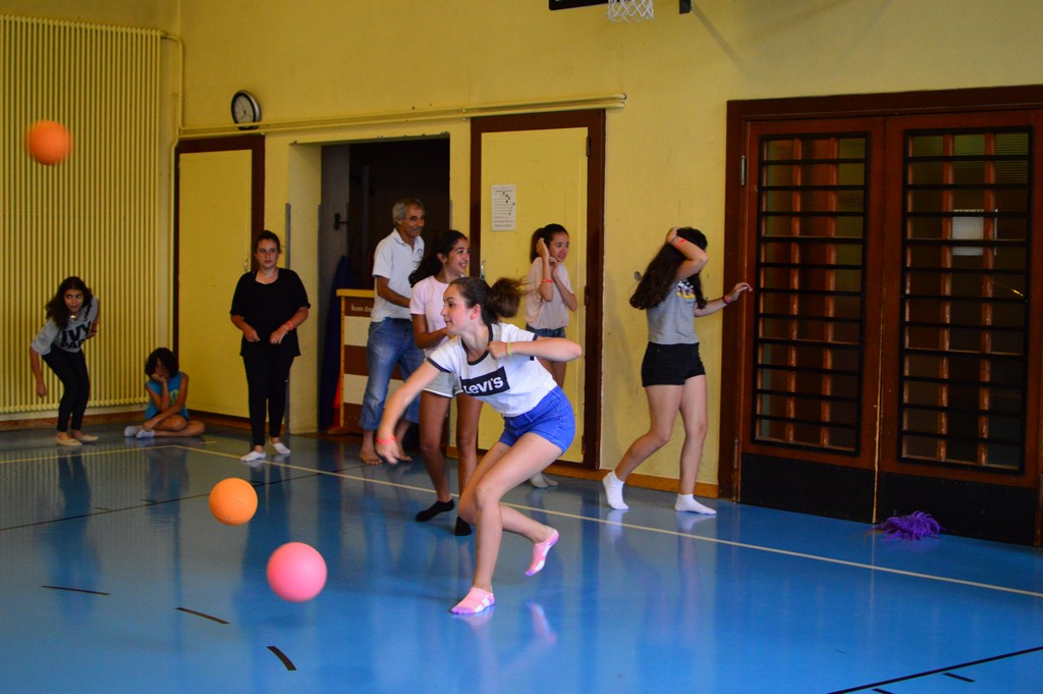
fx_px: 1520
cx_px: 522
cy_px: 347
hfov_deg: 37.9
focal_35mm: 52
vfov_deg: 25.7
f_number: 1.8
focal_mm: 35
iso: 1600
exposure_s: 1/250
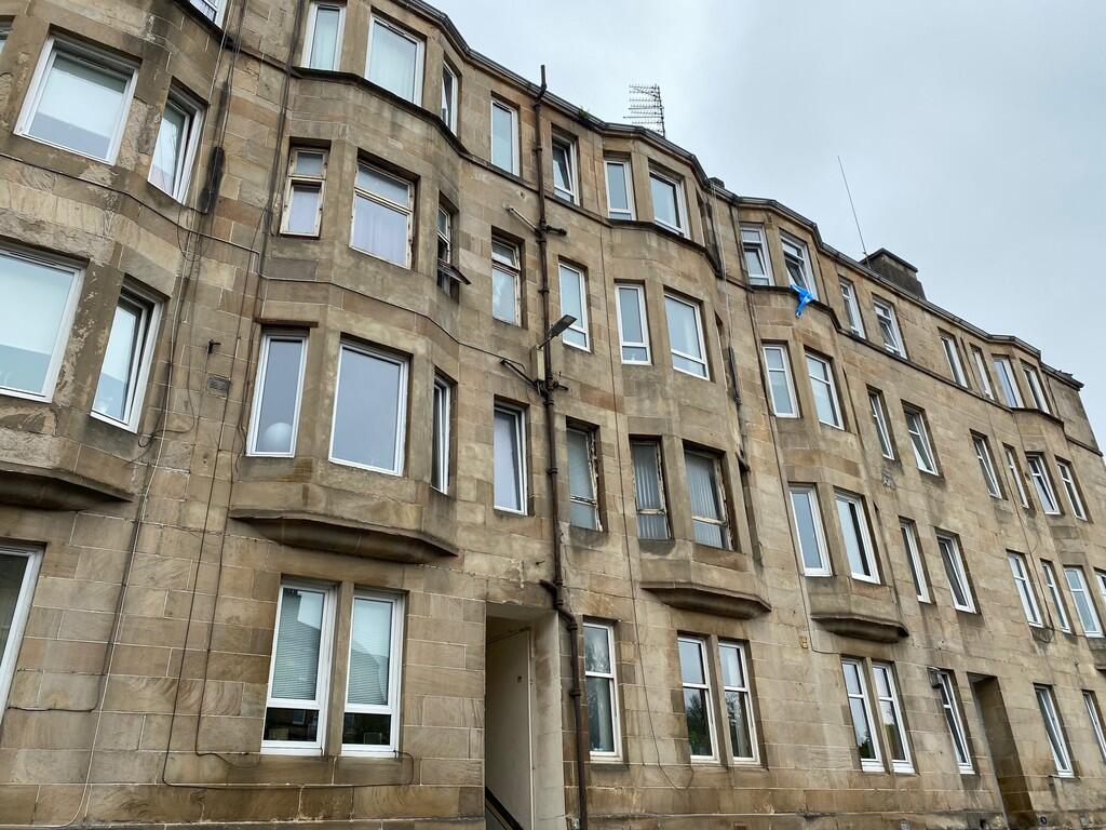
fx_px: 831
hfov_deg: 67.3
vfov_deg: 53.1
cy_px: 415
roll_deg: +2.8
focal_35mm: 26
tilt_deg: +30.3
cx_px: 553
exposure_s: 1/1103
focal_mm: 4.25
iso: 32
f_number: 1.8
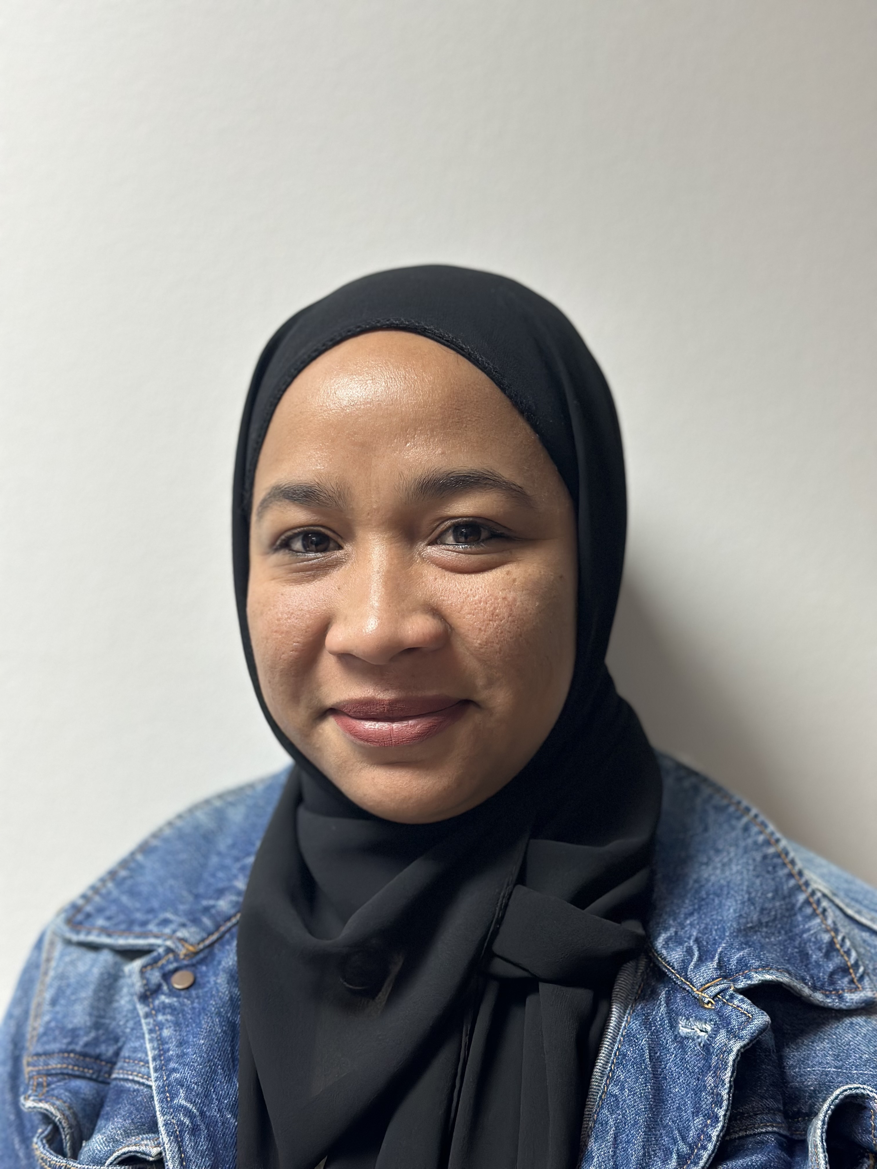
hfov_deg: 30.3
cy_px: 584
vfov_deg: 39.7
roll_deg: +0.1
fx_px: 1621
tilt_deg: -3.5
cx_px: 438
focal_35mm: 48
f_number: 1.78
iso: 250
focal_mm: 6.86
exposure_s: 1/50
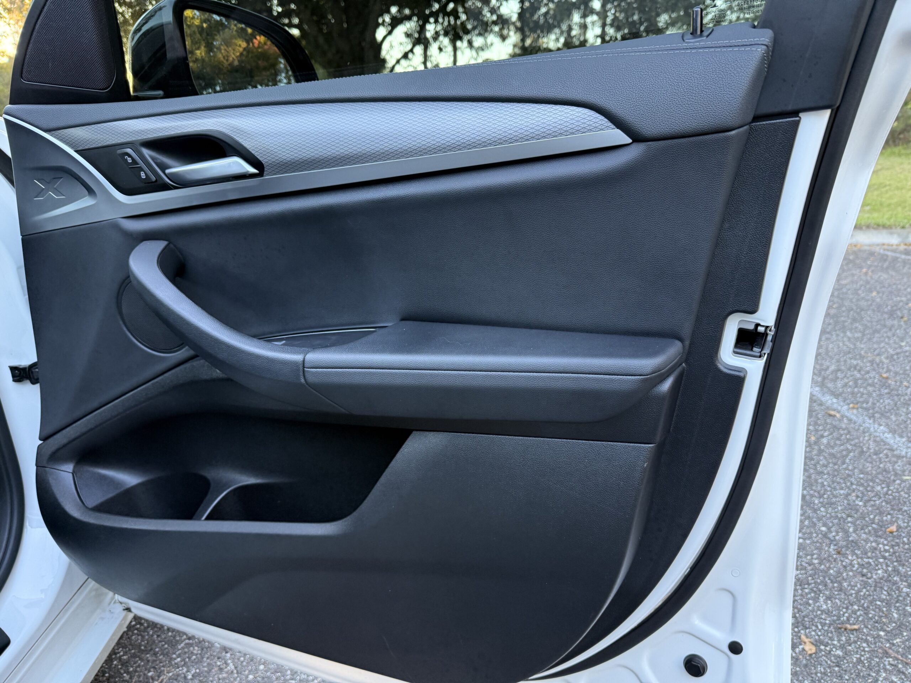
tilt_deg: -16.8
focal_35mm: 24
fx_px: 632
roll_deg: +1.7
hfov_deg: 71.6
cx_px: 456
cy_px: 342
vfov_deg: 56.8
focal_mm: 6.76
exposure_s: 1/76
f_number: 1.78
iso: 200
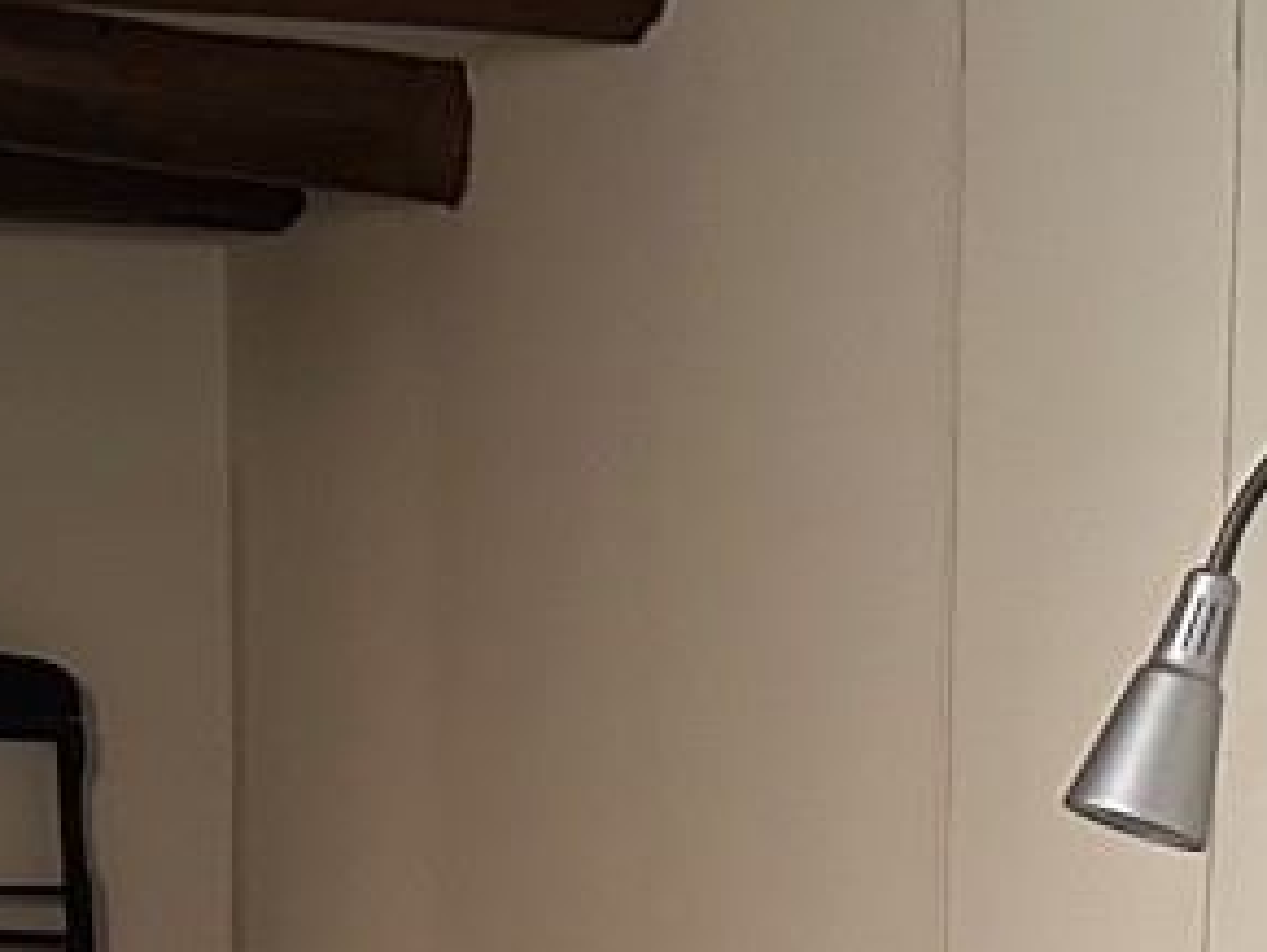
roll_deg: -1.2
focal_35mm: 119
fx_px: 4359
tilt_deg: -10.3
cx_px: 721
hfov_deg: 16.5
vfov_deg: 11.2
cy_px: 1956
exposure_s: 1/33
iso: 1000
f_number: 1.78
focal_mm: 6.86
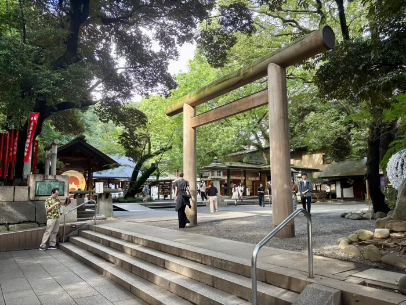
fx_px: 305
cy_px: 152
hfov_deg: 67.3
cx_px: 203
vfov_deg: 53.1
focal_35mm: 26
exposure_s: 1/121
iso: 80
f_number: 1.6
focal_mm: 5.96
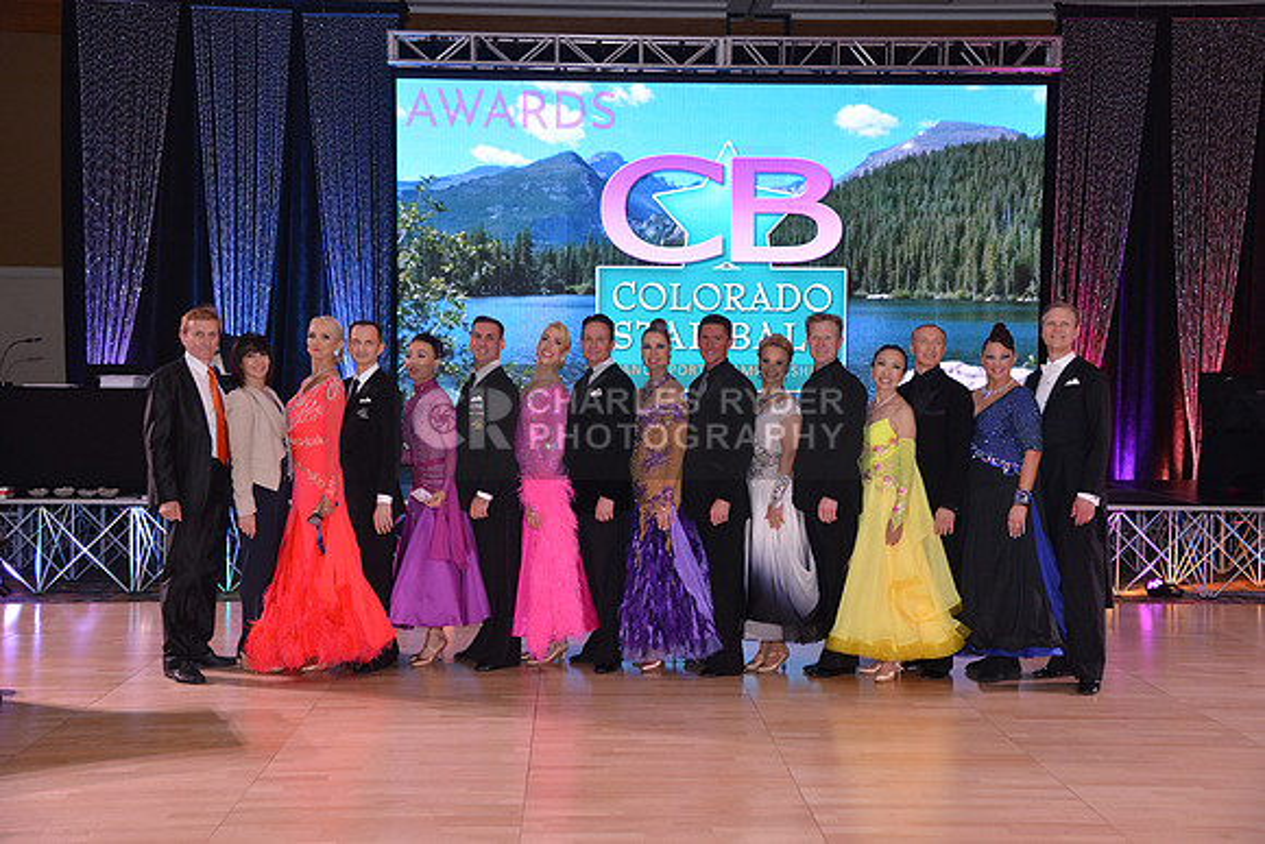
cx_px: 632
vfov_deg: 33.4
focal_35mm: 40
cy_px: 422
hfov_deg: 48.4
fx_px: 1406
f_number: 4.5
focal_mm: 40
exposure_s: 1/250
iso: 2000
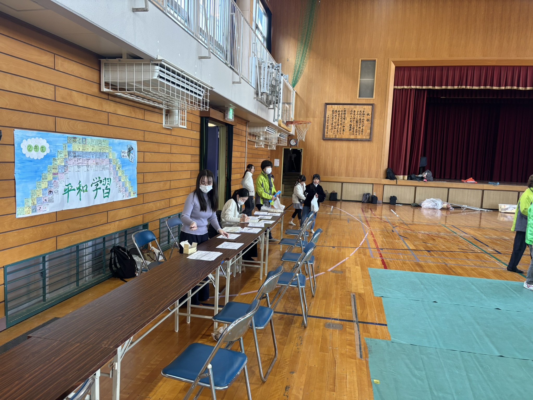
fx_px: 400
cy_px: 200
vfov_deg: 53.1
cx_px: 266
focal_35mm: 26
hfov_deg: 67.3
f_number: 1.6
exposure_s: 1/81
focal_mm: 5.96
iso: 125
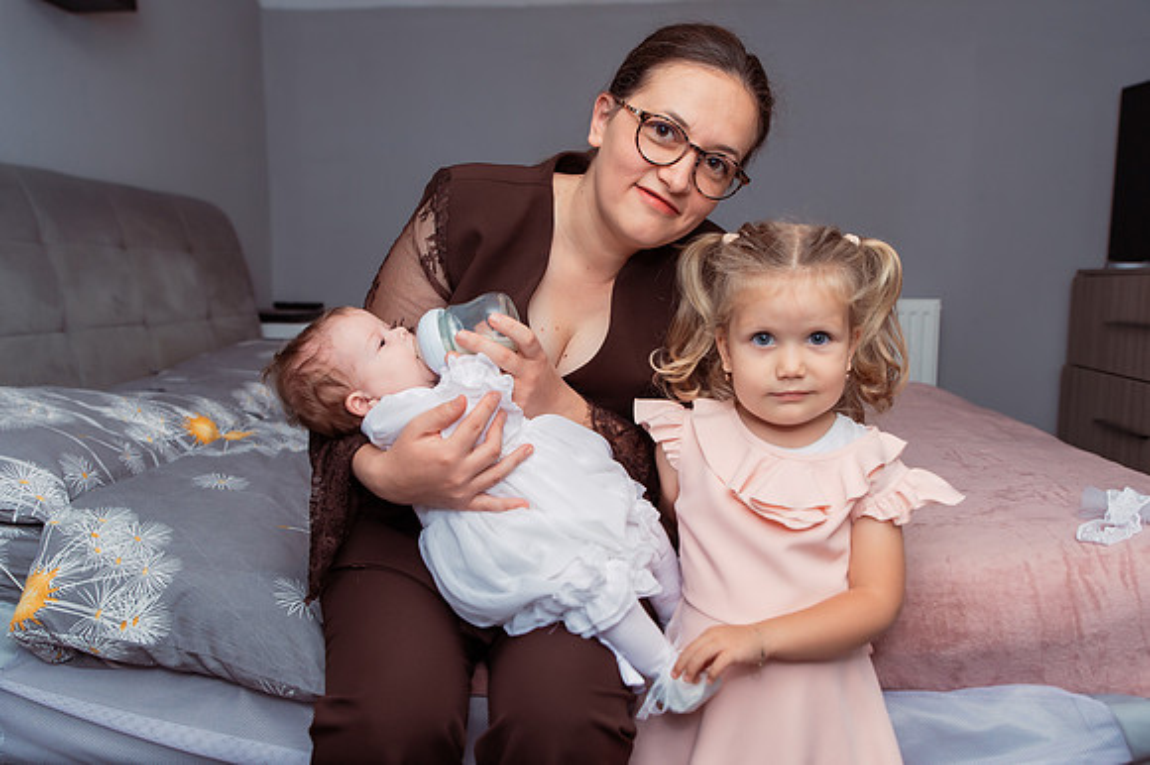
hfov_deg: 56.5
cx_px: 575
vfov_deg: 39.4
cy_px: 382
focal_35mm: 34
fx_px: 1070
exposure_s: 1/250
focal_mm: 31
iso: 500
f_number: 3.5
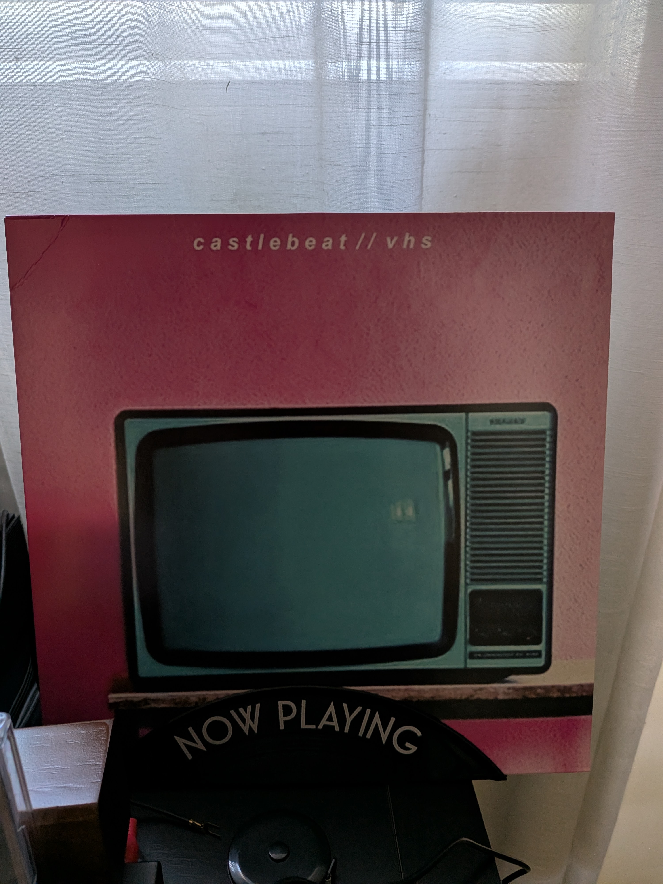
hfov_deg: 56.8
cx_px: 332
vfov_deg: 71.6
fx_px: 613
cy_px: 442
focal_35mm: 24
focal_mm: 4.53
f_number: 1.7
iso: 236
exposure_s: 1/30
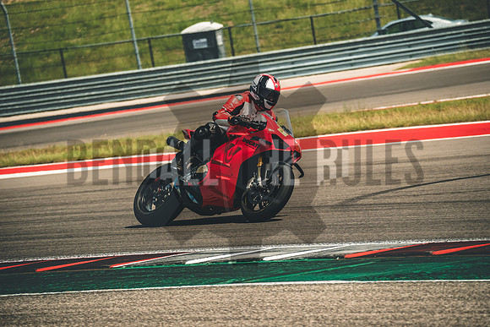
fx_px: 3131
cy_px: 164
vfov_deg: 6.0
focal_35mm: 230
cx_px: 245
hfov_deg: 8.9
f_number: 4.8
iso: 320
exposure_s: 1/1250
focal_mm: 153.3
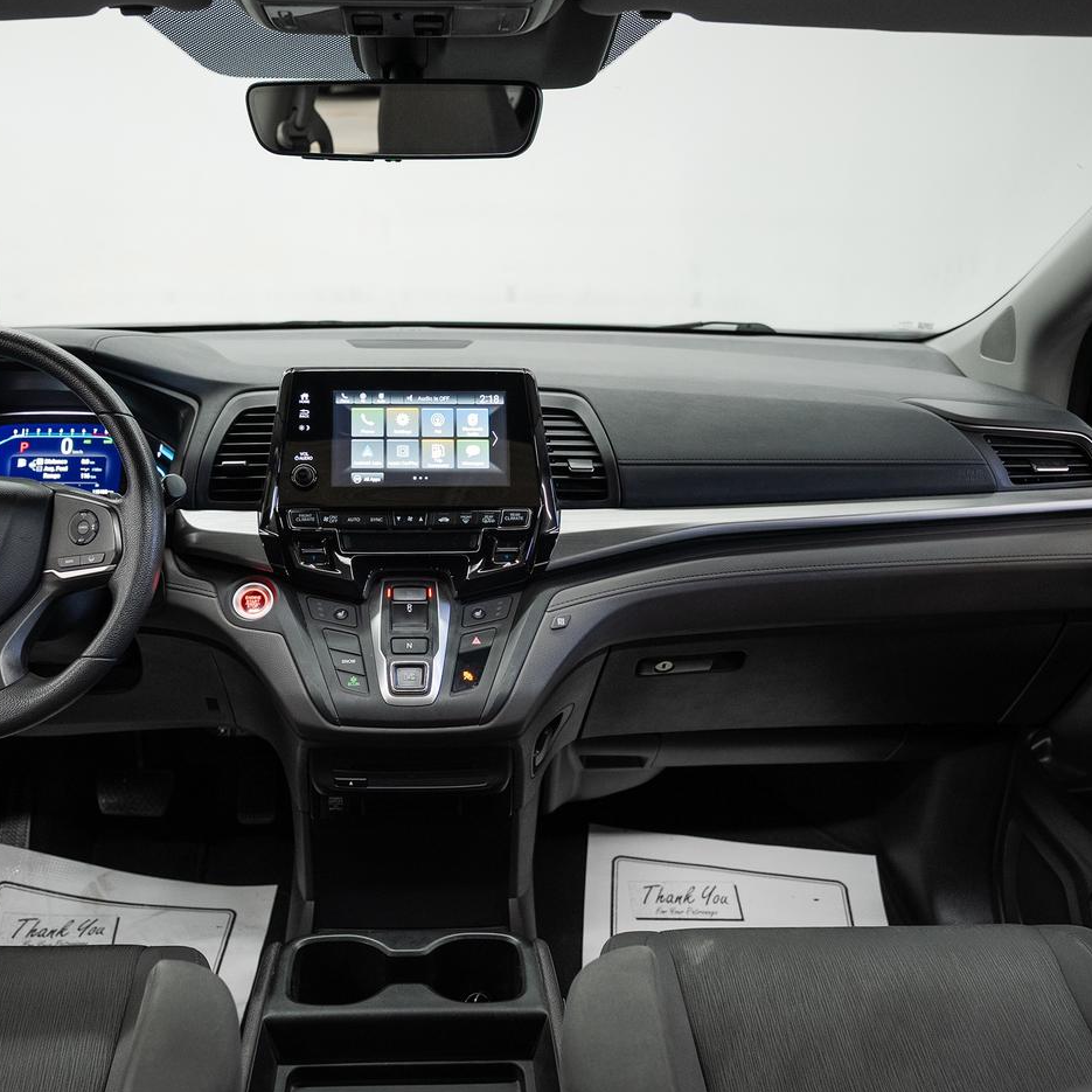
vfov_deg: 51.1
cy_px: 535
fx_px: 1142
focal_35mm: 32
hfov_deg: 50.9
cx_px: 455
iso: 800
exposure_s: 1/40
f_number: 4
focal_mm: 24
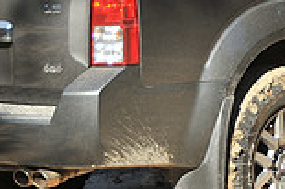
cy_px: -46
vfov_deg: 7.0
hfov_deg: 10.5
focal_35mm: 195
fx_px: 1542
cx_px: 291
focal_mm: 52
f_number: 5.6
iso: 200
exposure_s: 1/800
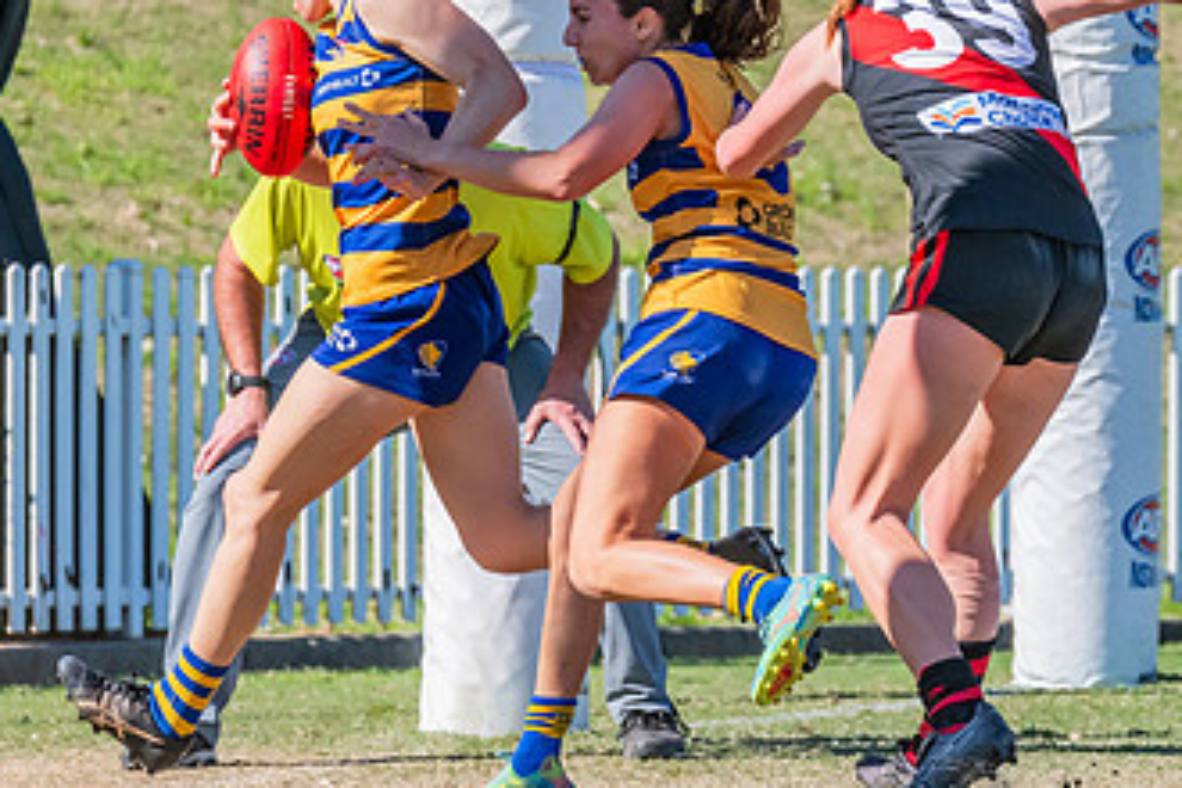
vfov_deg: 2.0
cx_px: 932
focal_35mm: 692
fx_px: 22719
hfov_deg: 3.0
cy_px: 226
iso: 800
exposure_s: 1/1250
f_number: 10
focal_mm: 290
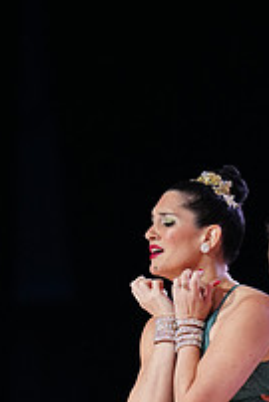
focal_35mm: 573
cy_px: 549
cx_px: 292
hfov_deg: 2.4
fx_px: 6411
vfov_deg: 3.6
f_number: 2.8
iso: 2000
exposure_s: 1/400
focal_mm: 200
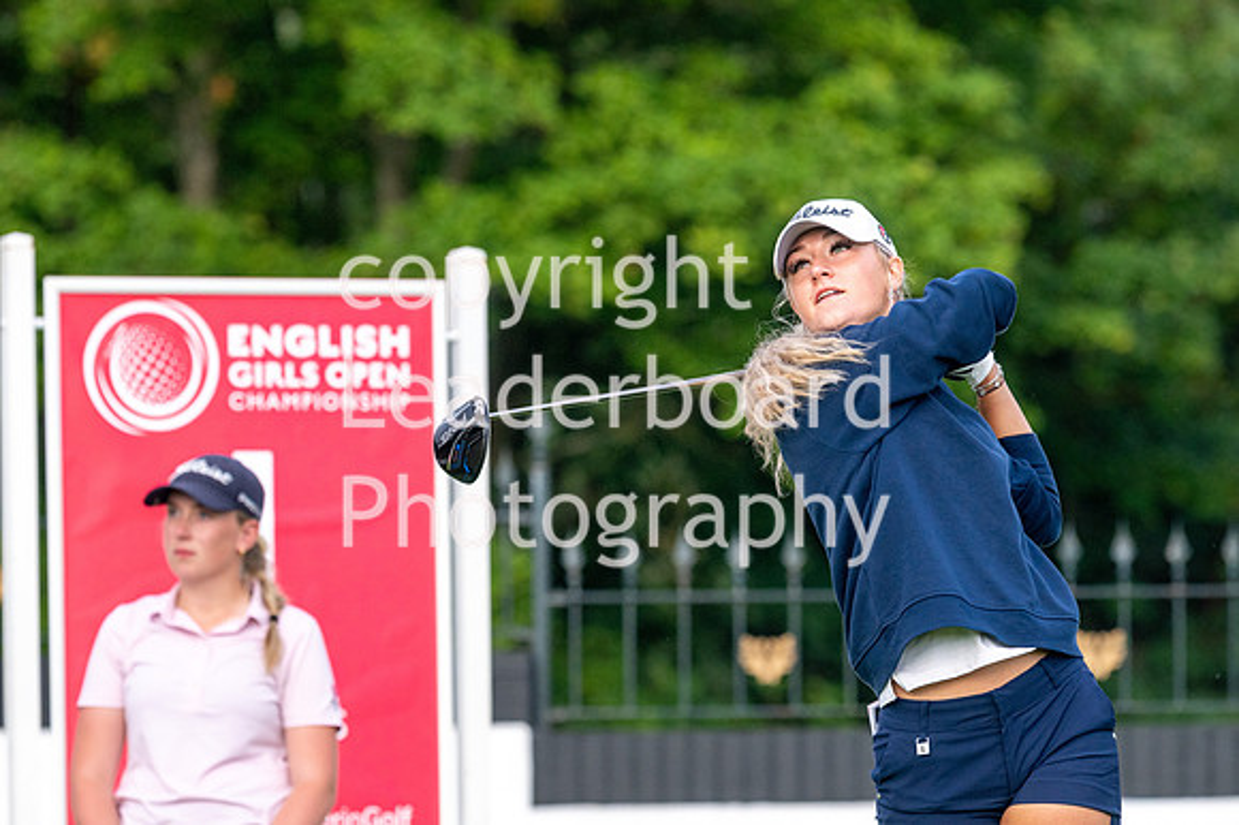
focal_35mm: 450
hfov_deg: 4.6
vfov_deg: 3.1
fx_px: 15478
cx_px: 620
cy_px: 412
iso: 400
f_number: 6.3
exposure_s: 1/800
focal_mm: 300
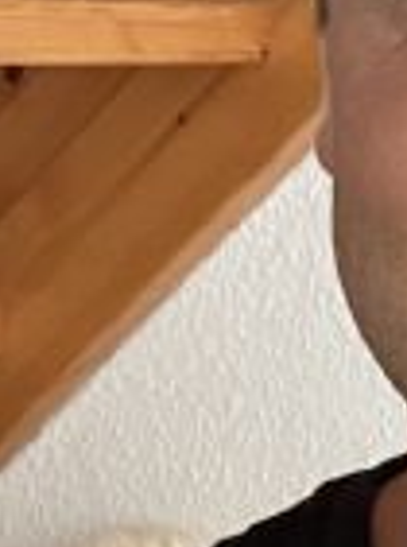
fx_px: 2016
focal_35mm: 128
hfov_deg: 11.1
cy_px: -8
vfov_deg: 15.2
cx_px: 616
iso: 400
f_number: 2.2
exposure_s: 1/60
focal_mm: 2.71
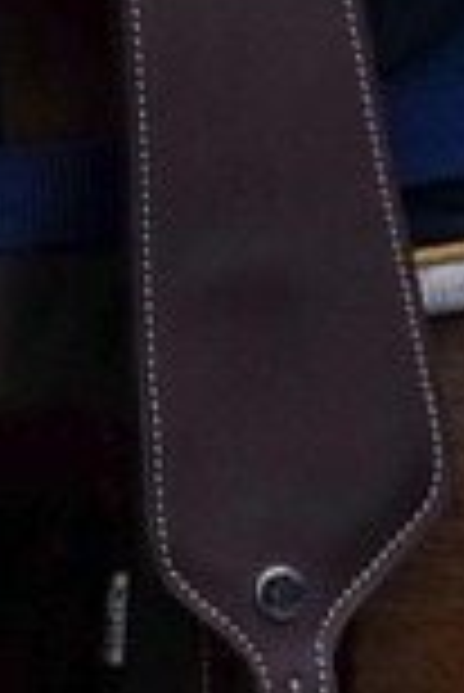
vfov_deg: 2.6
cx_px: 309
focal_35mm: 784
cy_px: -418
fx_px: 15122
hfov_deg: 1.8
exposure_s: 1/500
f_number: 4
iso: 640
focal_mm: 78.8
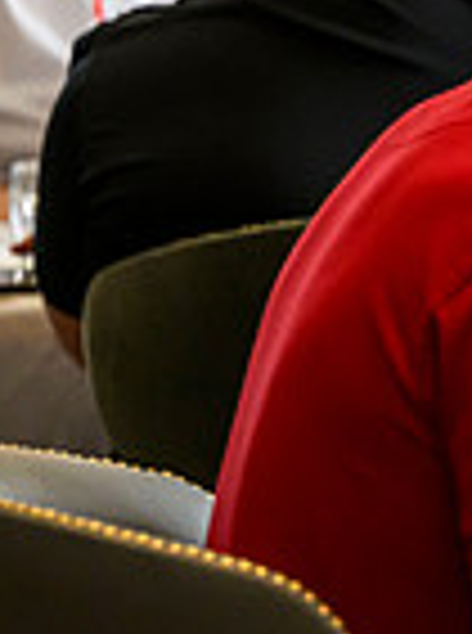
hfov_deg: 2.5
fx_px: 10502
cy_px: 83
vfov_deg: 3.5
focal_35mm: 575
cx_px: 1286
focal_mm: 145
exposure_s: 1/500
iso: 4000
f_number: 4
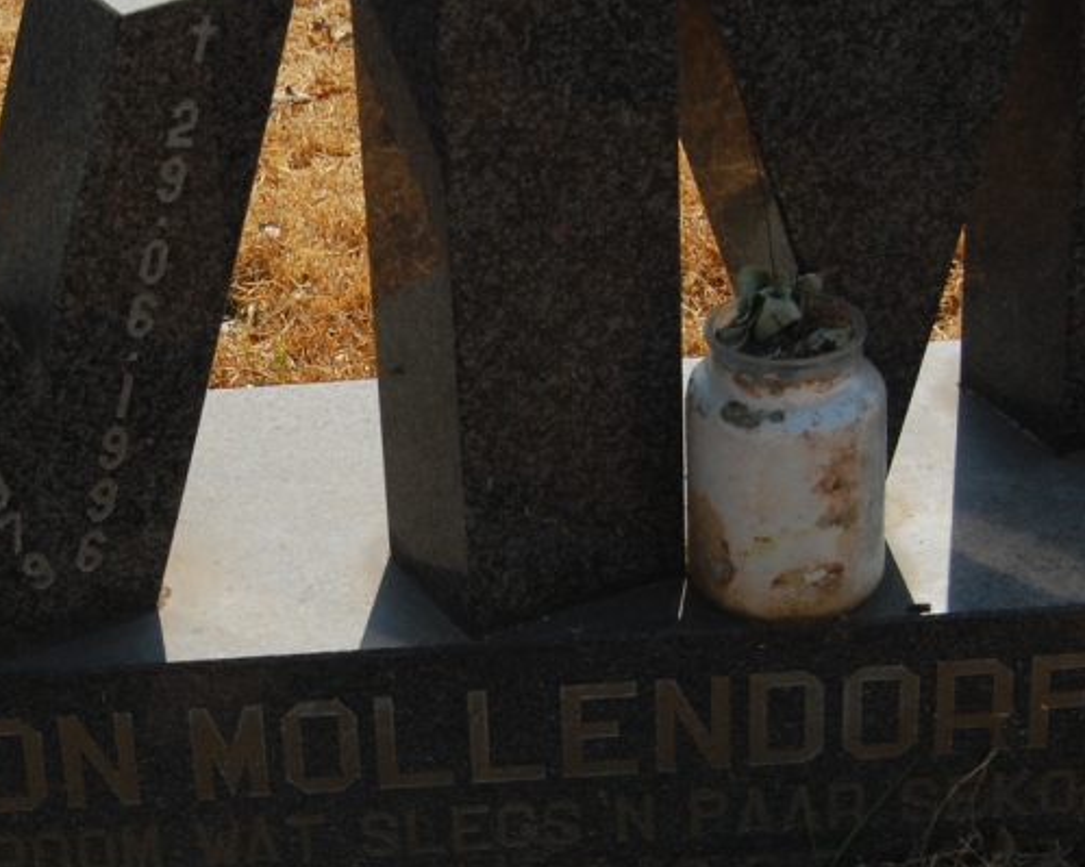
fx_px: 3241
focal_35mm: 101
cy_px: 512
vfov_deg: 15.2
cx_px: 224
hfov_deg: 18.8
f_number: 7.1
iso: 400
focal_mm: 35
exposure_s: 1/800
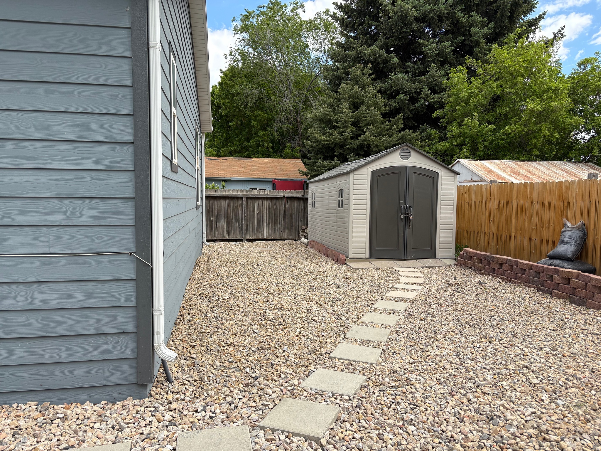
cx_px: 300
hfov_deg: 67.3
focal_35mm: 26
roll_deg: +0.0
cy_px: 226
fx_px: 451
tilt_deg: -3.2
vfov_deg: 53.1
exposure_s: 1/1706
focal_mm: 5.96
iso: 50
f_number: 1.6
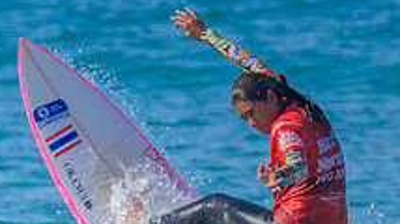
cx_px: -92
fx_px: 33046
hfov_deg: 0.7
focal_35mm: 3118
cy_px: 328
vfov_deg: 0.4
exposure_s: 1/2000
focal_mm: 800
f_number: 6.3
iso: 450
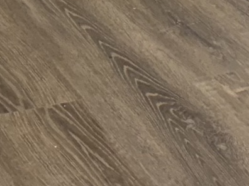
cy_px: -465
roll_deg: -4.1
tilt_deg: -8.3
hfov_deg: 10.6
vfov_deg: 6.8
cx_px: 60
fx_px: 1338
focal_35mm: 186
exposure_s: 1/120
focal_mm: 6.76
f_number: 1.78
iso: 100
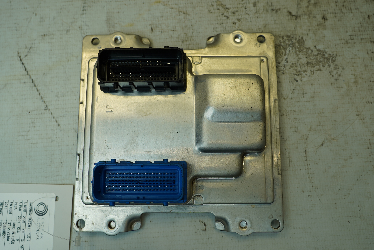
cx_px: 187
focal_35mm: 30
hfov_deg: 61.9
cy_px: 125
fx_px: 312
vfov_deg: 43.6
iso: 100
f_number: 4
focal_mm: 20
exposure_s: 1/160
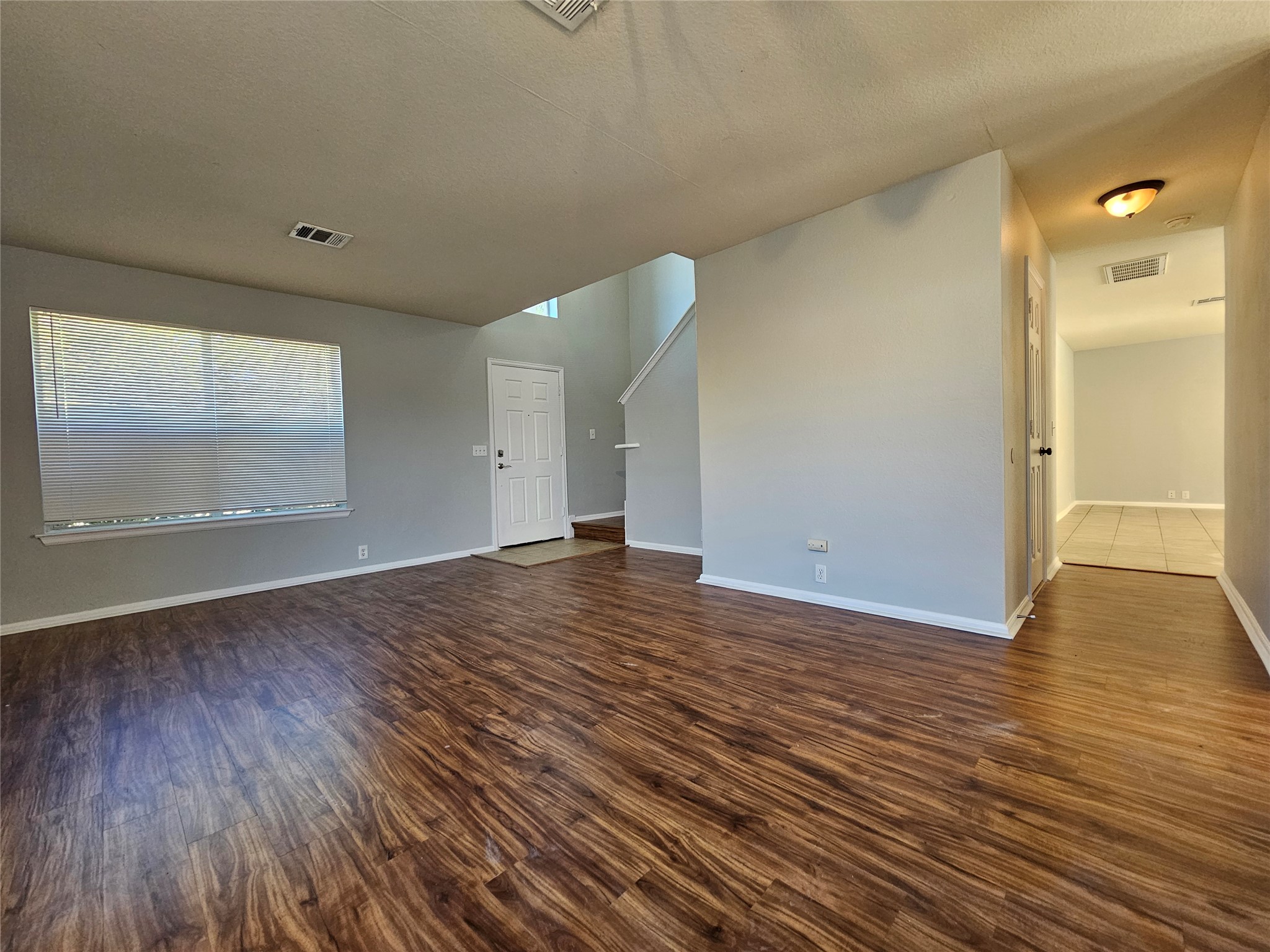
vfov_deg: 89.9
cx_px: 635
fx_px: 477
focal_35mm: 13
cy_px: 476
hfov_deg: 106.2
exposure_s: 1/60
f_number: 2.2
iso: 200
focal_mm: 2.2
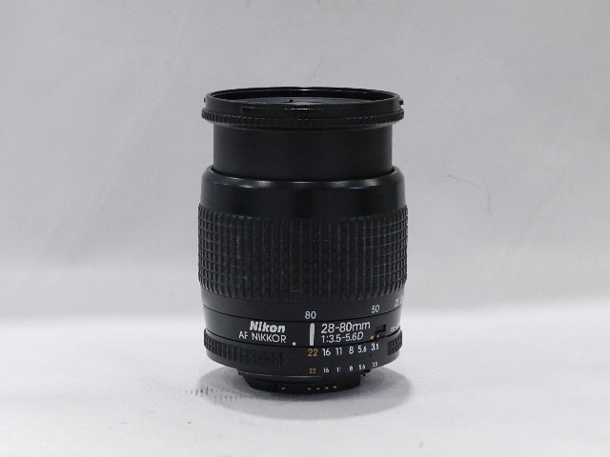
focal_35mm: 100
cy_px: 228
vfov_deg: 14.8
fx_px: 1762
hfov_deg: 19.6
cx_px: 305
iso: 800
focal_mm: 17.7
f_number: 4.6
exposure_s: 1/50
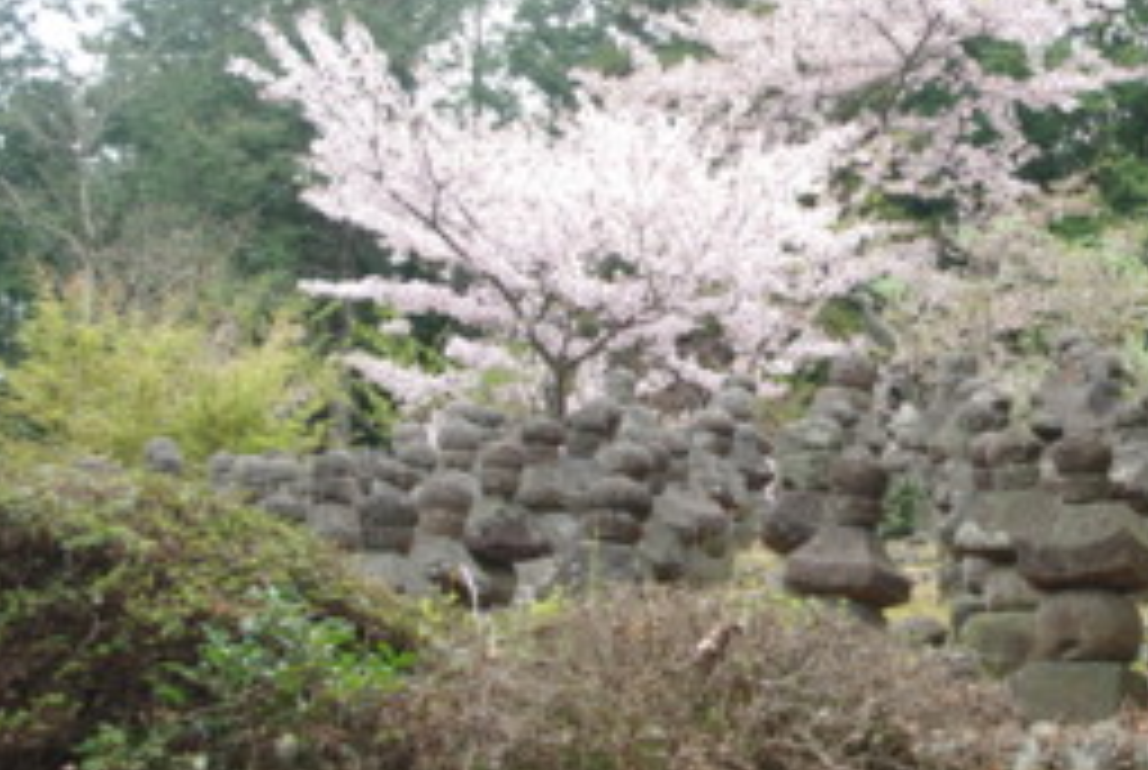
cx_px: 995
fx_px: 2364
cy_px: 340
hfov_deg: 26.5
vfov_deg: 18.5
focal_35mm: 74
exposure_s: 1/60
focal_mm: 28.13
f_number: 5.6
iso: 100
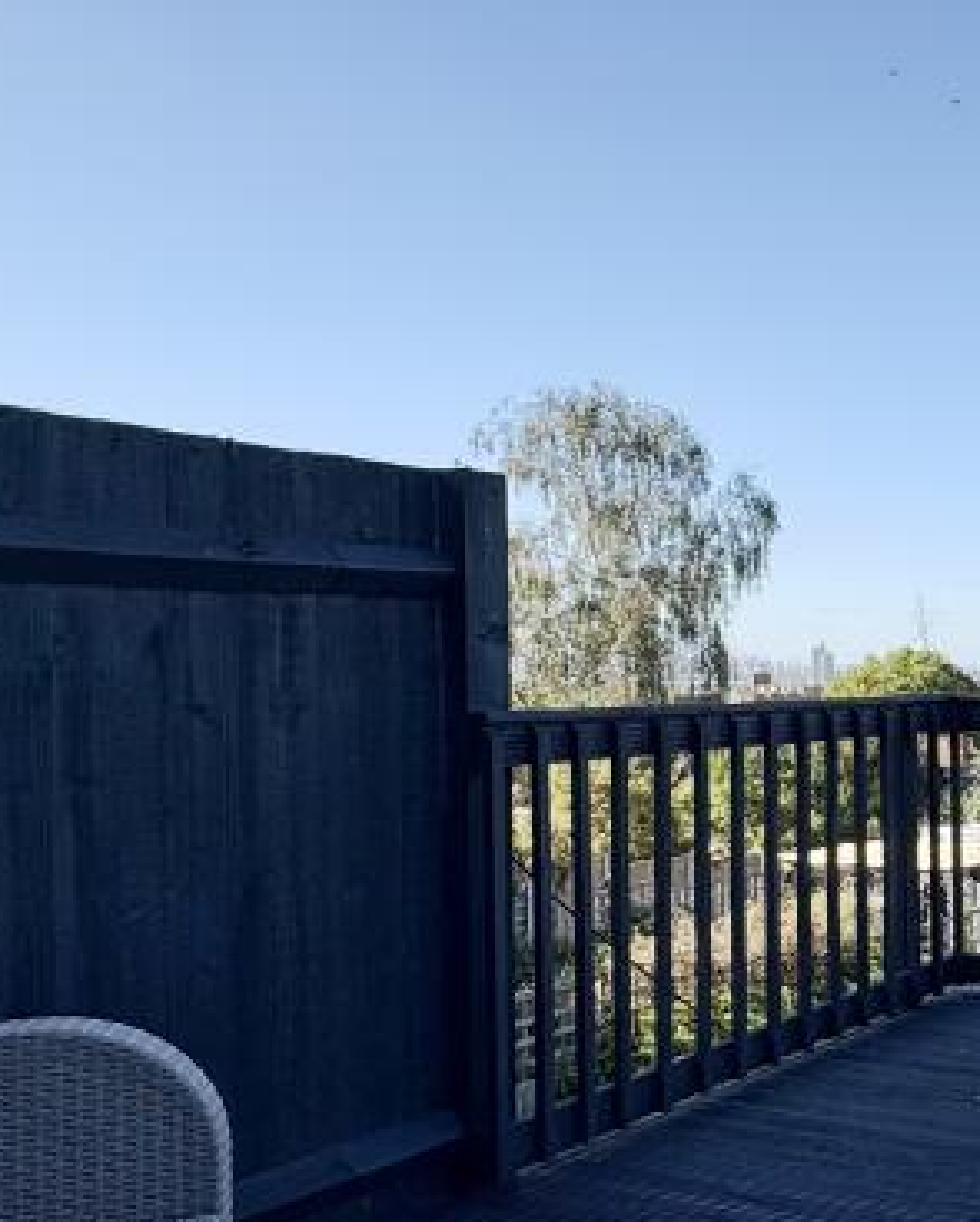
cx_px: 1199
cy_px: 687
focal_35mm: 38
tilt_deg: -0.5
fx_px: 1376
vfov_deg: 47.8
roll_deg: -0.1
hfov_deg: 32.0
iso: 50
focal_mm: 2.22
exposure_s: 1/1160
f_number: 2.2
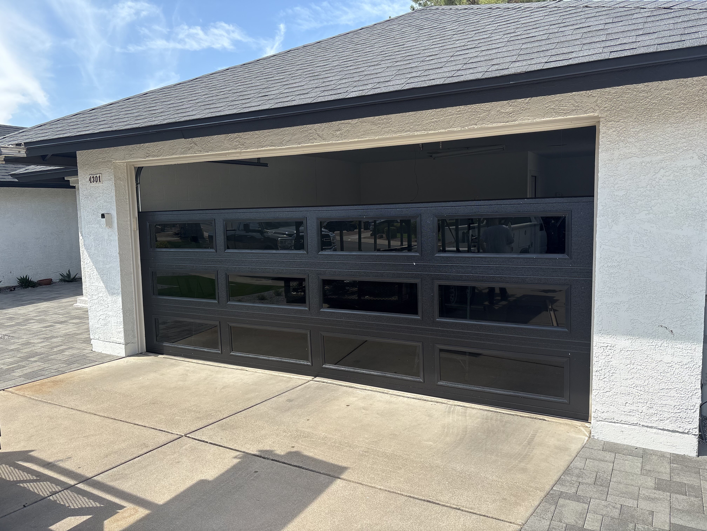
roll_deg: +2.0
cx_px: 354
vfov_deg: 53.1
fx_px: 531
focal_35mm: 26
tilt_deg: -3.7
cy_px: 266
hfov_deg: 67.3
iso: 50
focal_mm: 5.96
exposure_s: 1/1751
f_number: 1.6
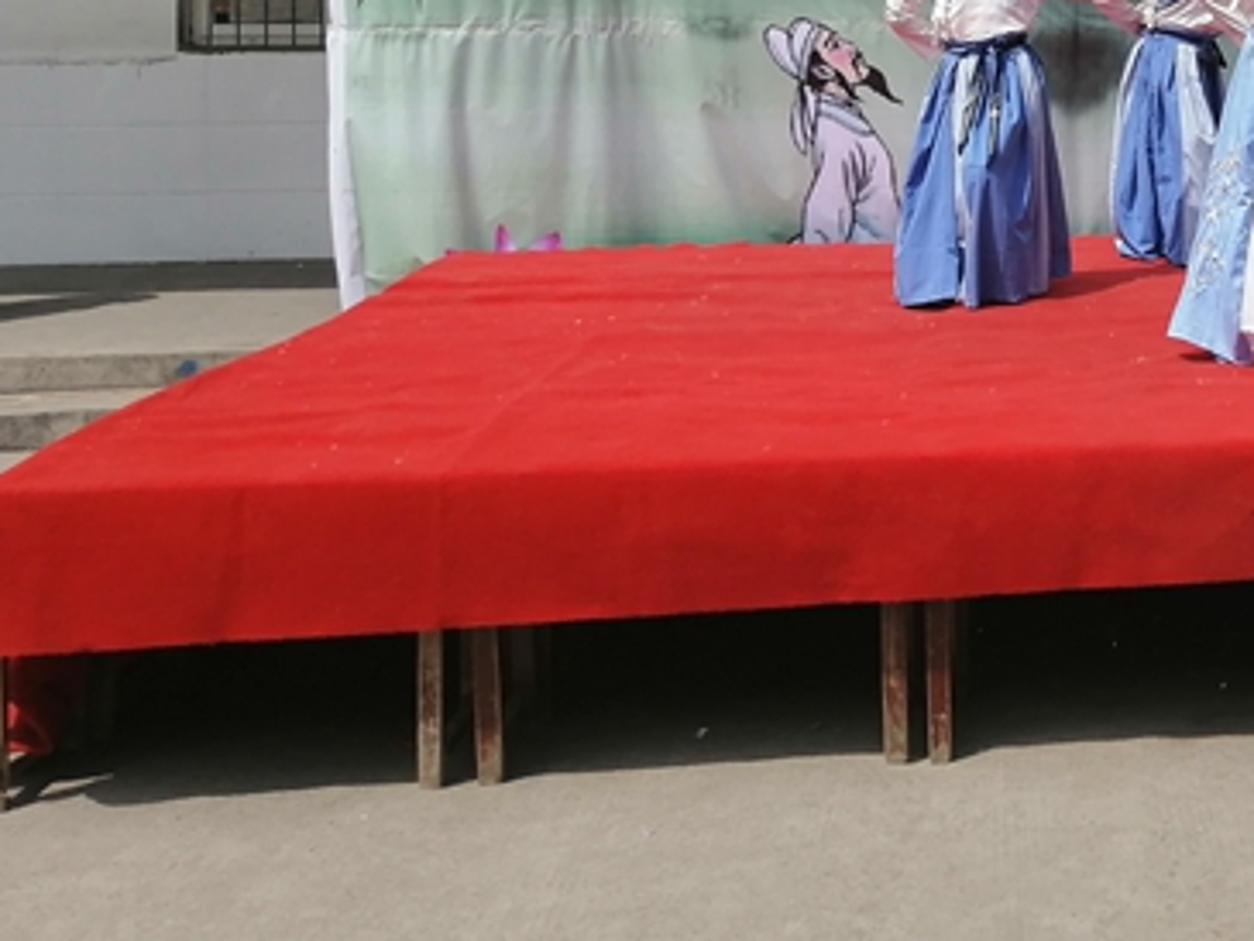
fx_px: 2066
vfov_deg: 24.6
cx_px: 1319
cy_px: 31
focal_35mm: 57
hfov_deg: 30.8
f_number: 1.8
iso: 50
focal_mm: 3.62
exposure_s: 1/2024
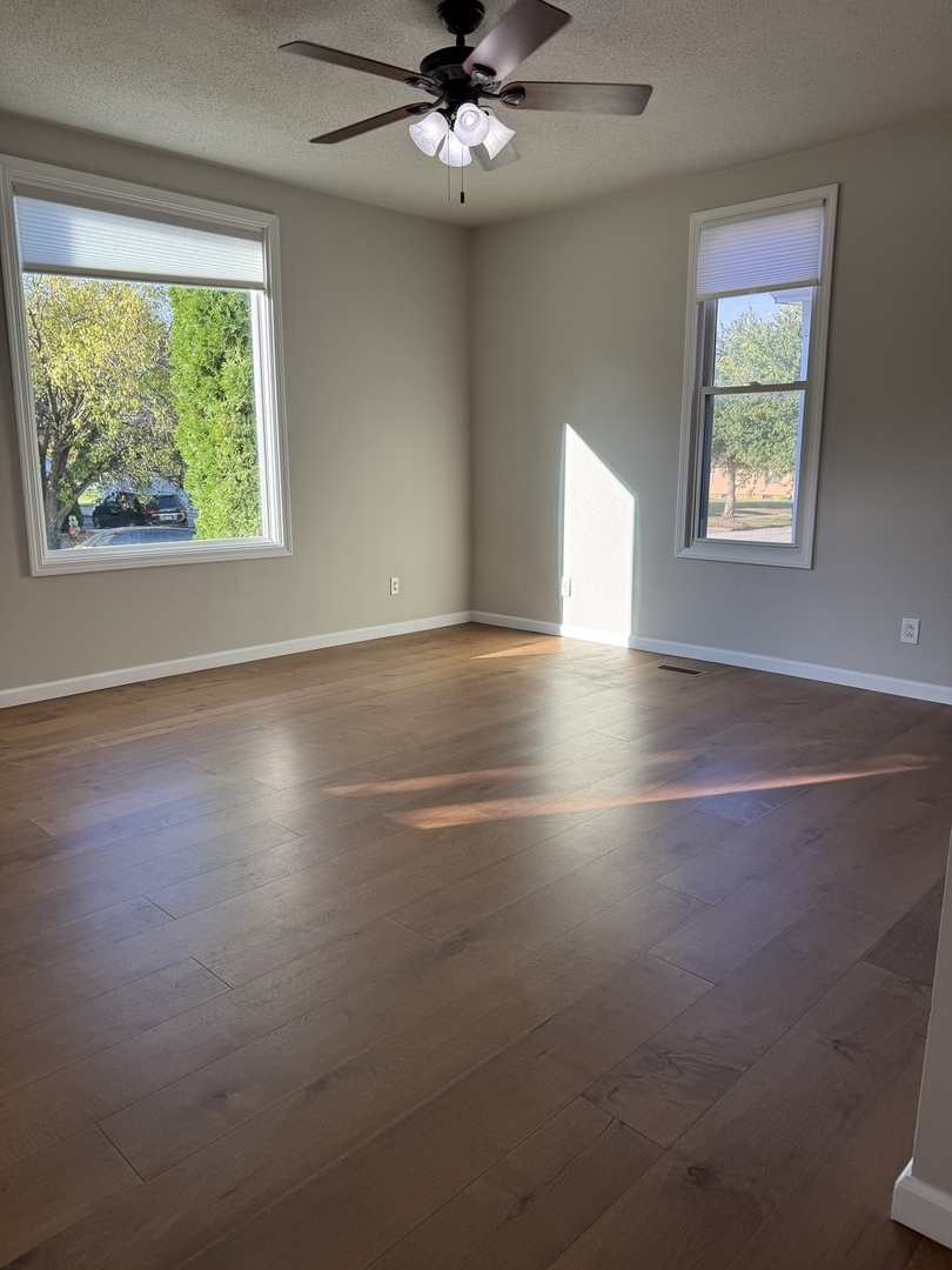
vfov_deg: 71.6
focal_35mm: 24
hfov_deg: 56.8
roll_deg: +0.5
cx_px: 476
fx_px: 880
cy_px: 635
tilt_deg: -12.0
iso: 80
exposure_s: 1/284
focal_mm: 6.76
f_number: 1.78
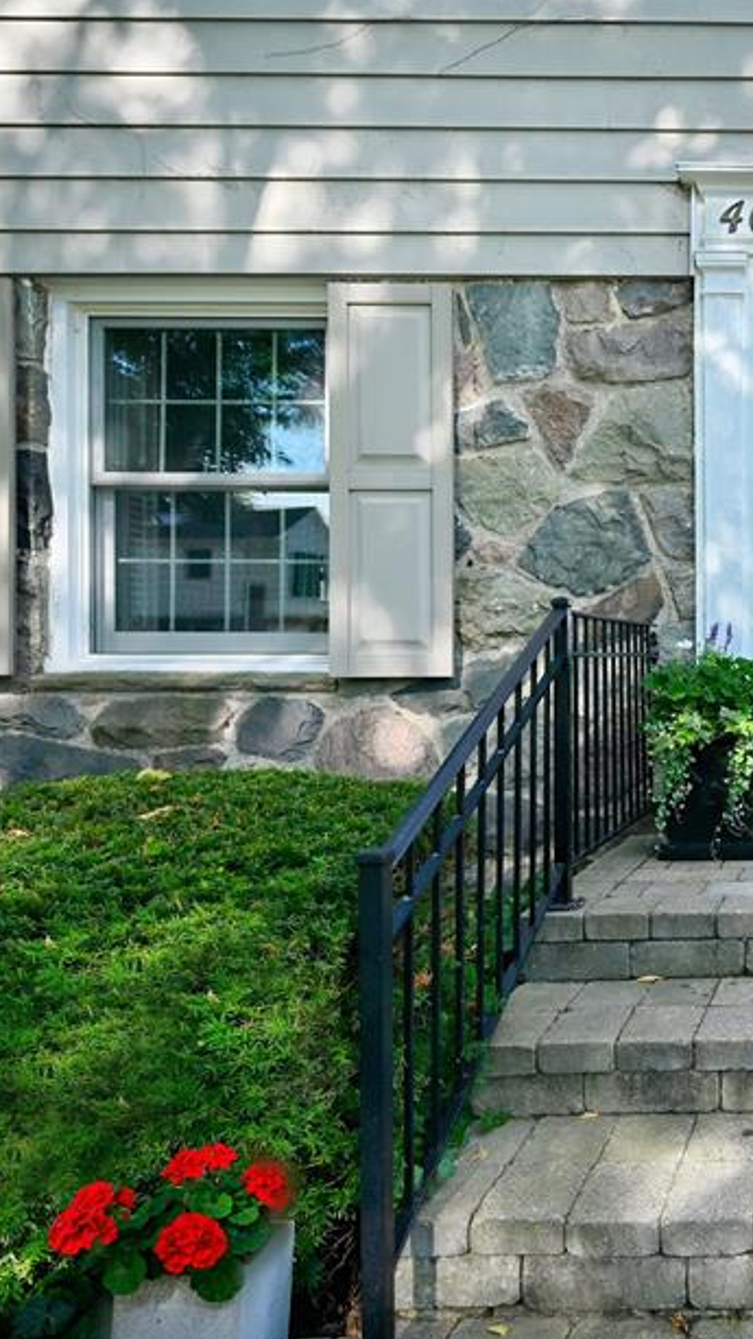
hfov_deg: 33.6
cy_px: 664
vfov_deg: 66.3
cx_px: 882
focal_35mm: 29
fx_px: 1025
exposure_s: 1/200
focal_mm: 16.5
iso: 250
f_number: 10
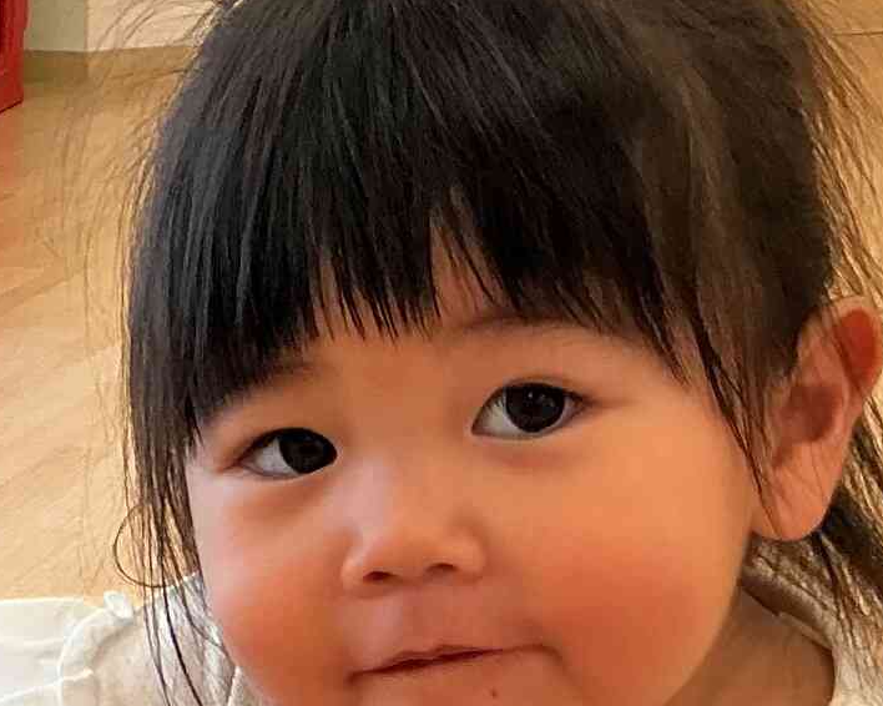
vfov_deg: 12.6
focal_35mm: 120
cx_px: -380
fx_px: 3135
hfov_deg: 15.0
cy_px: 792
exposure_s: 1/120
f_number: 1.8
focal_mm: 3
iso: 32
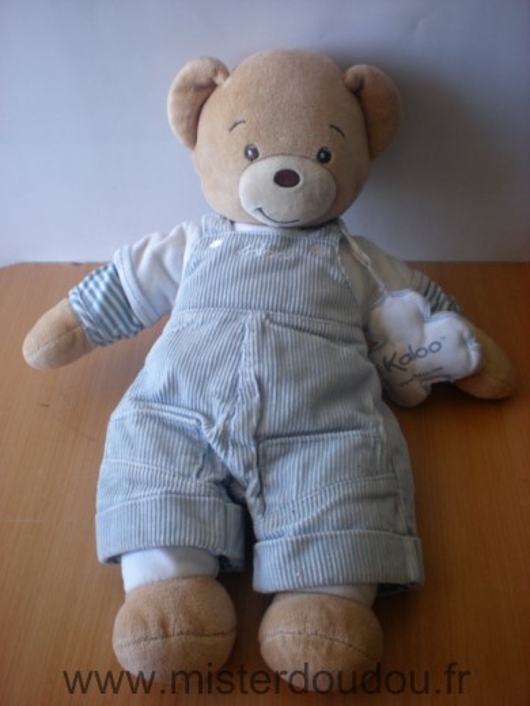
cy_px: 353
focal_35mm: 38
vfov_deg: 49.0
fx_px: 776
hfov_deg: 37.7
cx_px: 265
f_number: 3.1
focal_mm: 6.3
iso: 107
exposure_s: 1/64.5
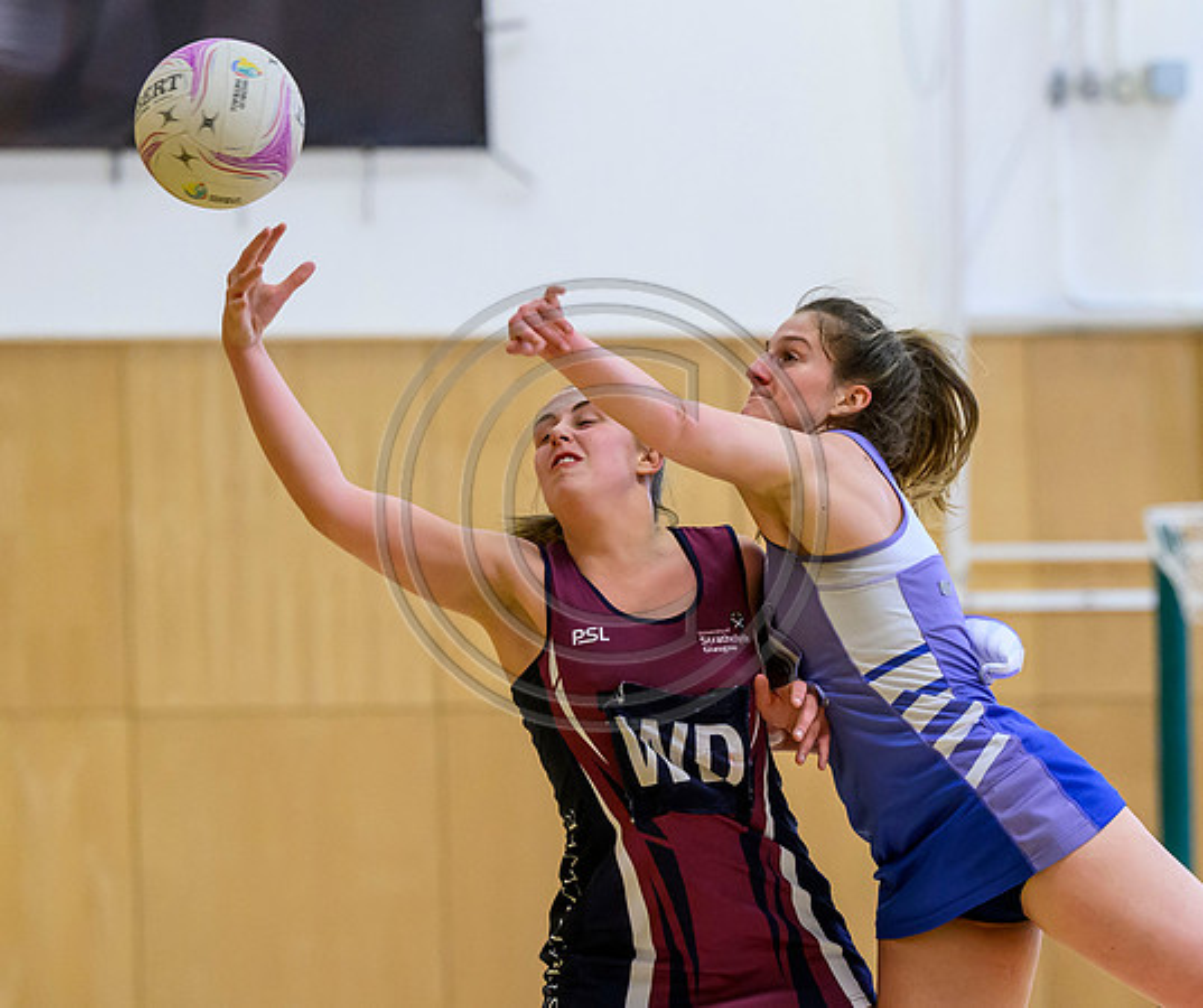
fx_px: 8117
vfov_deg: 7.1
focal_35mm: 224
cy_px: 793
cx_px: 749
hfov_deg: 8.5
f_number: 3.2
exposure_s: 1/1000
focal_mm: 110
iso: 3200
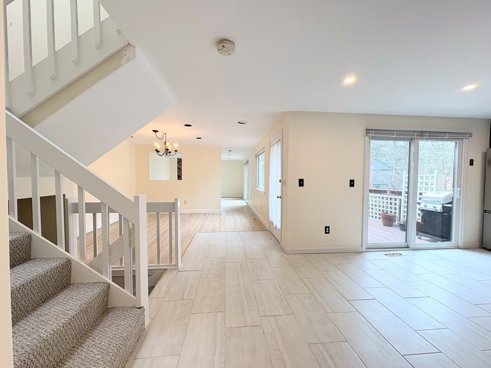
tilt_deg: -0.6
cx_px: 246
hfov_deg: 102.1
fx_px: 199
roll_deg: +0.2
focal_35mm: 14
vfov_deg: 85.7
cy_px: 184
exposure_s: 1/120
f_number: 2.2
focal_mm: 2.22
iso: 80
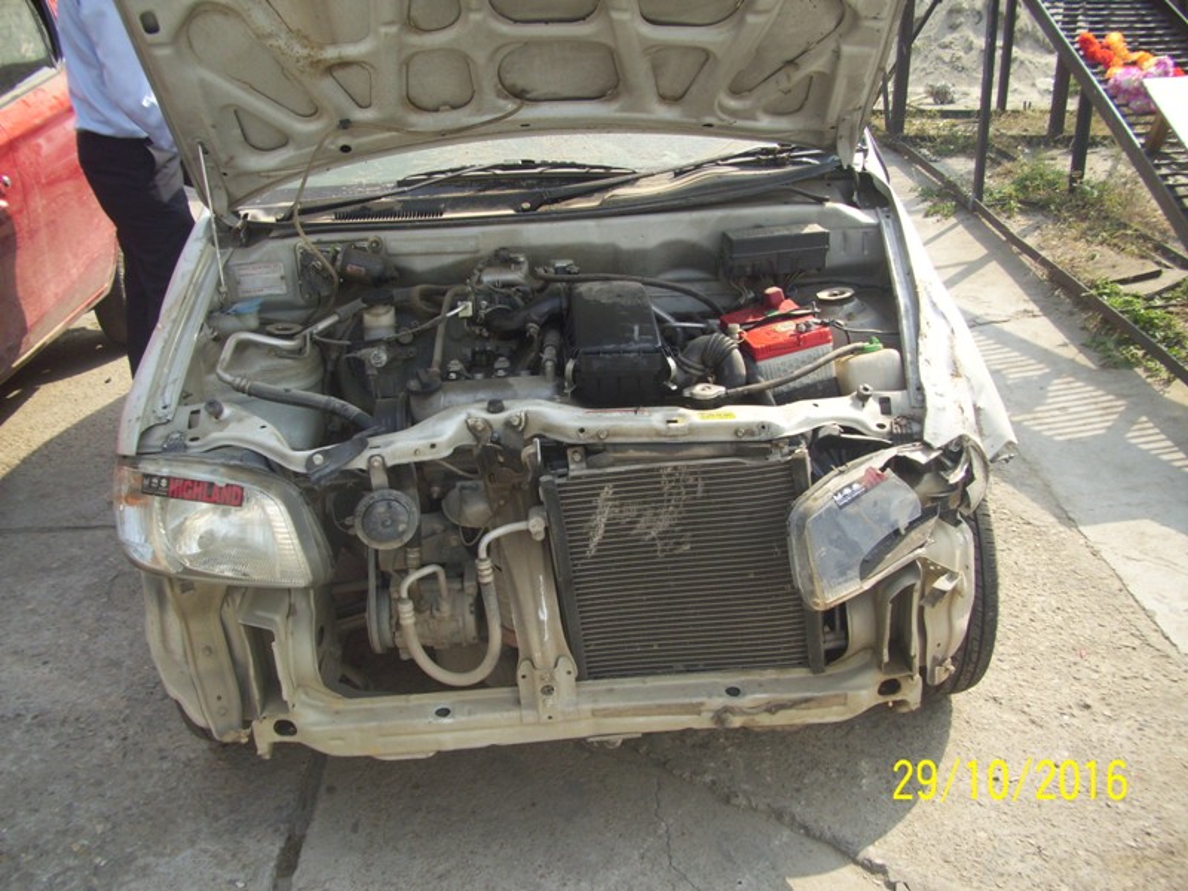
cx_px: 594
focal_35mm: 34
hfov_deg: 54.0
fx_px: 1167
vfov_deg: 41.8
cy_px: 446
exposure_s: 1/320
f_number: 2.9
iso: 80
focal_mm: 5.7
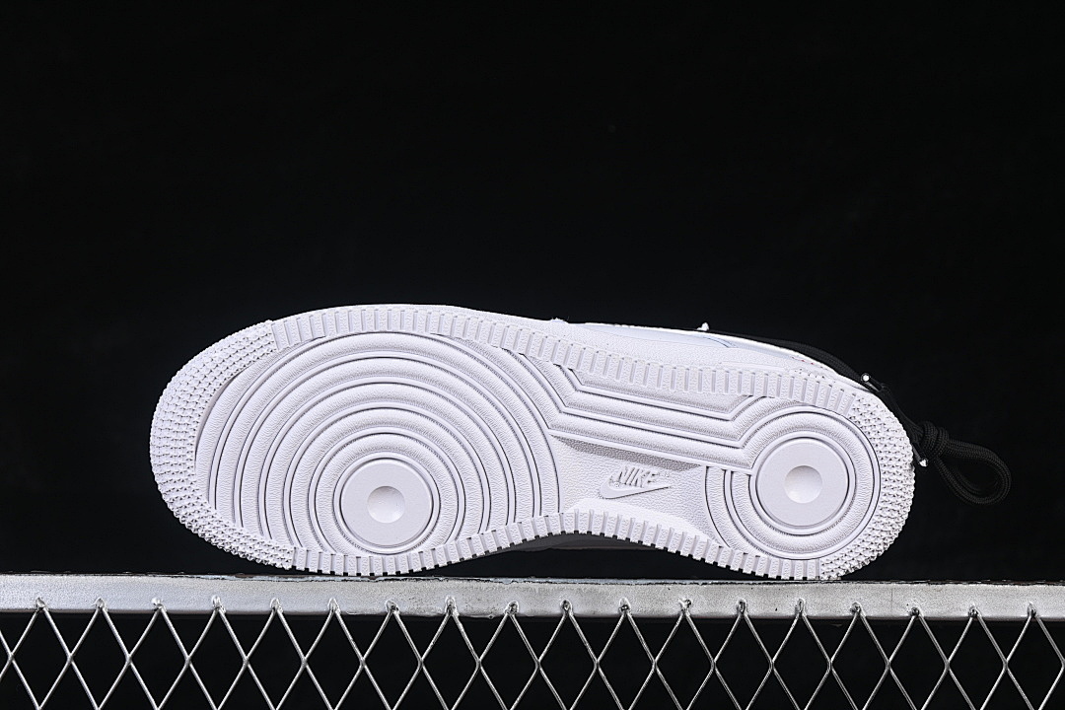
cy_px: 355
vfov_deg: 18.2
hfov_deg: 27.0
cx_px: 532
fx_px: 2219
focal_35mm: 75
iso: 160
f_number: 8
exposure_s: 1/80
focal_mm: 50
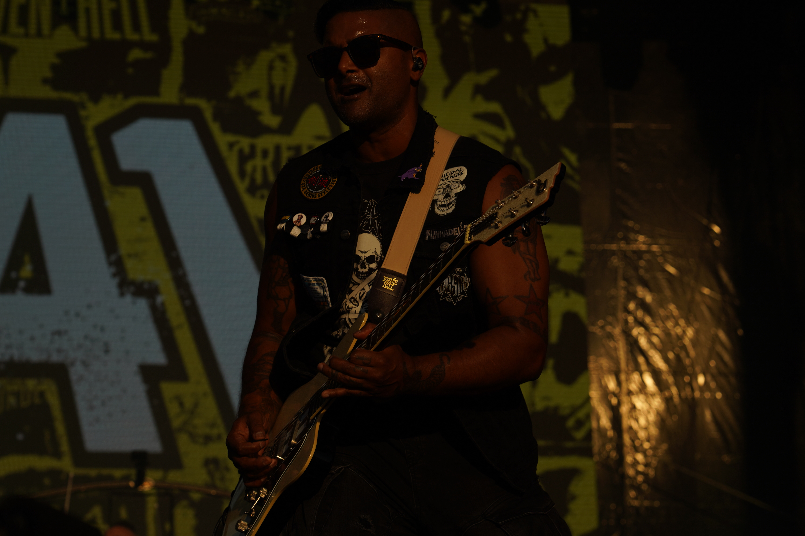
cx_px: 402
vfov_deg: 13.0
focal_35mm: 105
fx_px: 2348
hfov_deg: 19.5
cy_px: 268
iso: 100
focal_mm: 105
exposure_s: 1/1000
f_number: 8
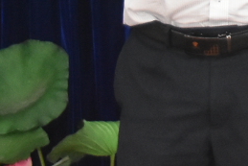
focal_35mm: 356
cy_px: -324
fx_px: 2454
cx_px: 496
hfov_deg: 5.7
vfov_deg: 3.8
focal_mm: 38
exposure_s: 1/200
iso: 2200
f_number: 4.2
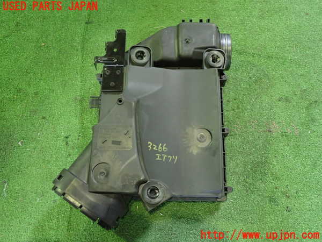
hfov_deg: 60.0
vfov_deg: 46.8
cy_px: 121
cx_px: 161
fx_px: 279
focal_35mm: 30
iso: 640
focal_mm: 5.4
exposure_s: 1/30
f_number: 2.3
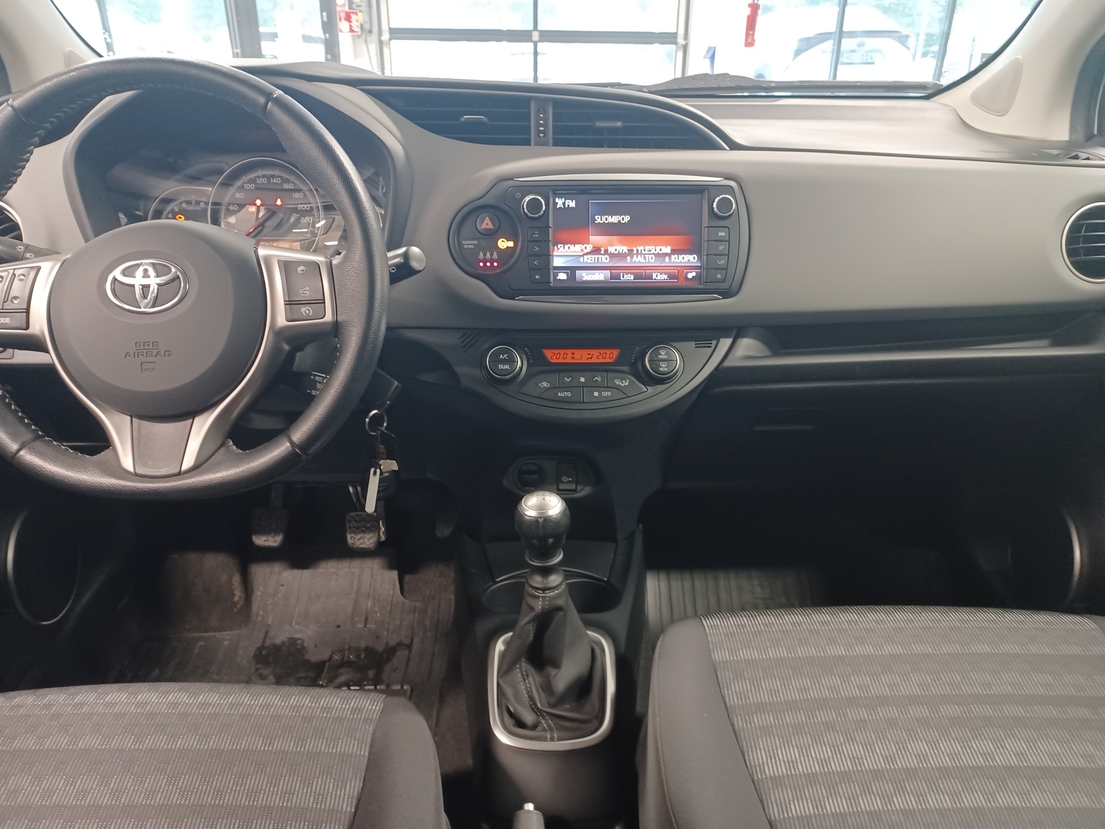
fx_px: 798
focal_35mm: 25
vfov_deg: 54.9
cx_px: 552
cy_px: 414
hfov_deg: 69.4
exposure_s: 1/25
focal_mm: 4.6
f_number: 1.8
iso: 500
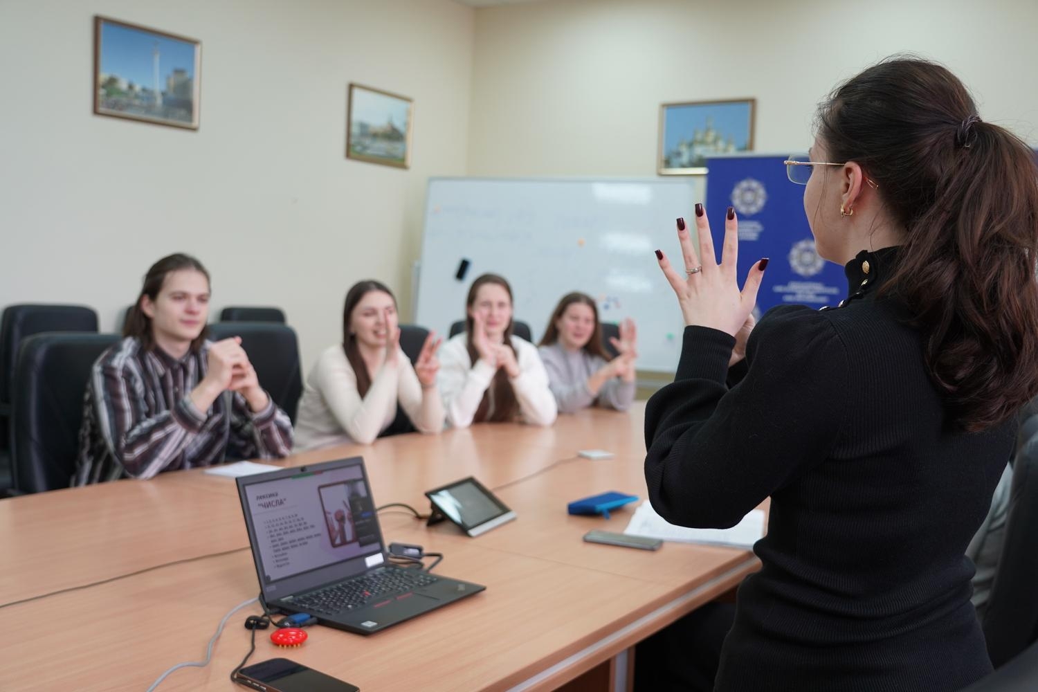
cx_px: 519
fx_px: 1038
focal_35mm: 36
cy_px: 346
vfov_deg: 36.9
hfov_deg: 53.1
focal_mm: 36
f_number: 4
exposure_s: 1/160
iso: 800
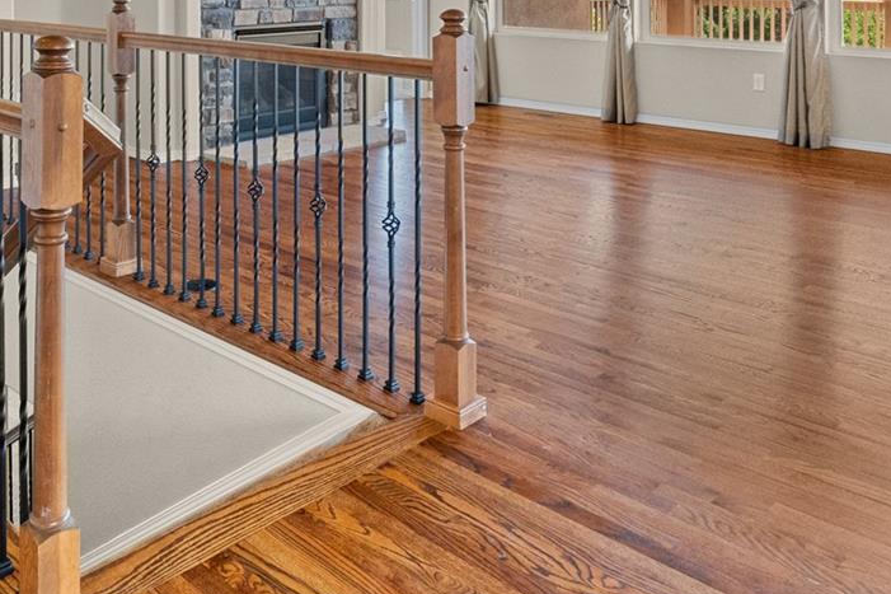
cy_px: -28
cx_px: 318
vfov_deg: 31.9
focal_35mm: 38
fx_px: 936
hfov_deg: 50.3
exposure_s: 1
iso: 1250
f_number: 8
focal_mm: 10.9
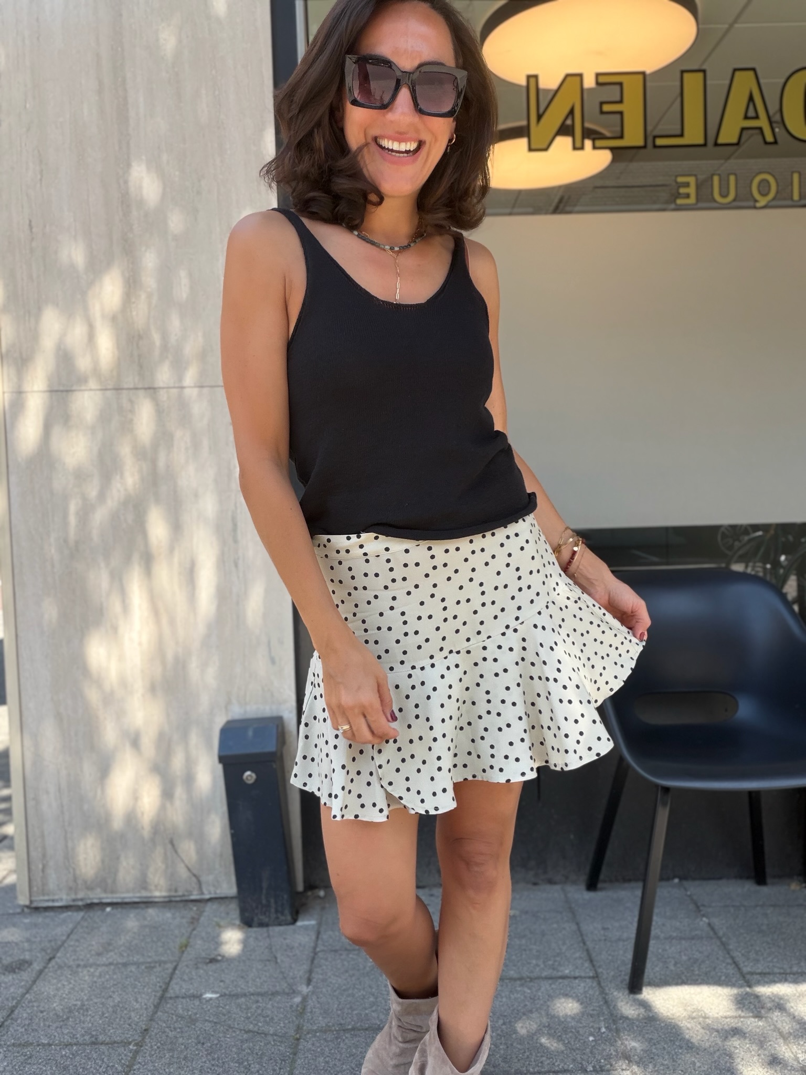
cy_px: 538
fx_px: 931
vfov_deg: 60.0
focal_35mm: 30
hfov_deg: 46.8
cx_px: 403
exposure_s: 1/250
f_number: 1.9
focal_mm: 2.71
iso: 32
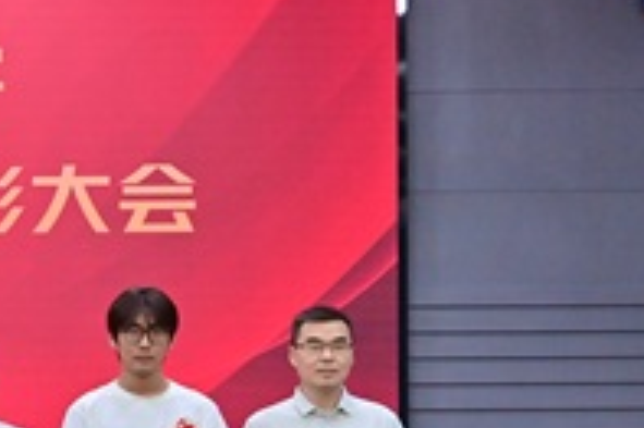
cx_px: -301
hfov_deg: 16.2
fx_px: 2073
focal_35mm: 116
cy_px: 464
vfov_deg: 11.6
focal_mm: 38
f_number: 6.3
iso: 1000
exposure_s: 1/100
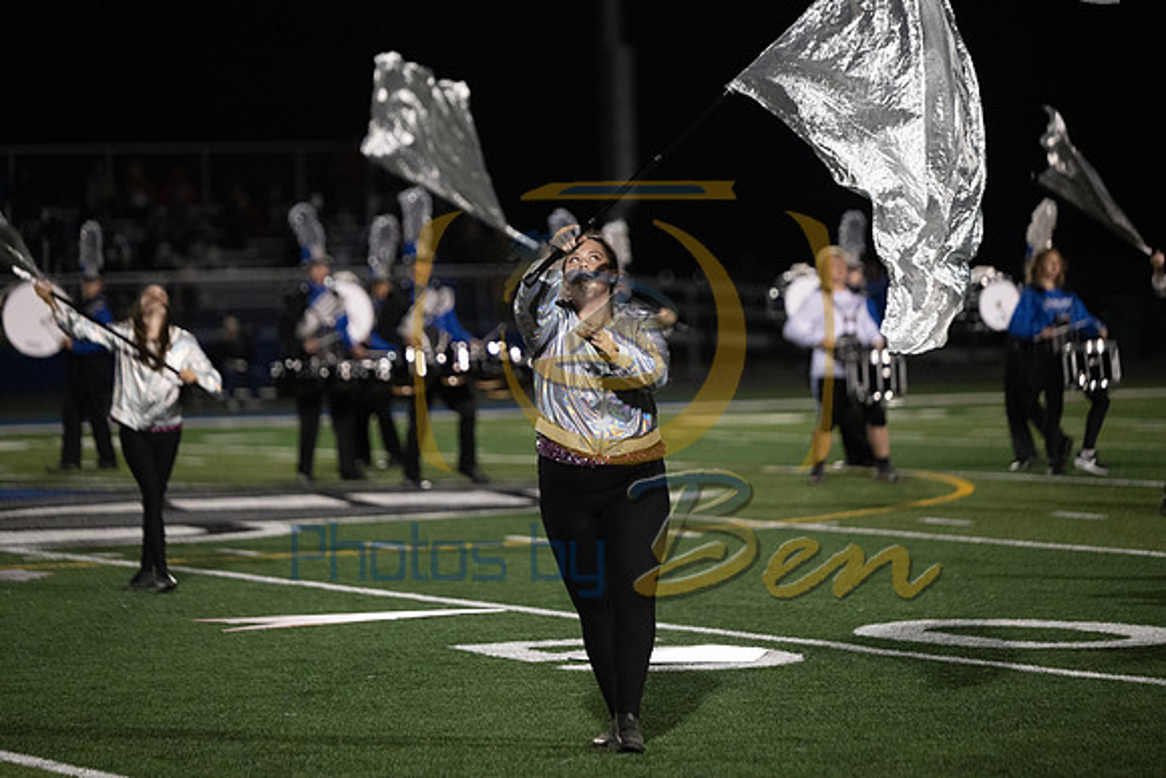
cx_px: 583
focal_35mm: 160
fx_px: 5183
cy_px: 389
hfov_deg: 12.8
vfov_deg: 8.6
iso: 5000
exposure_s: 1/1250
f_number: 2.8
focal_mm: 160
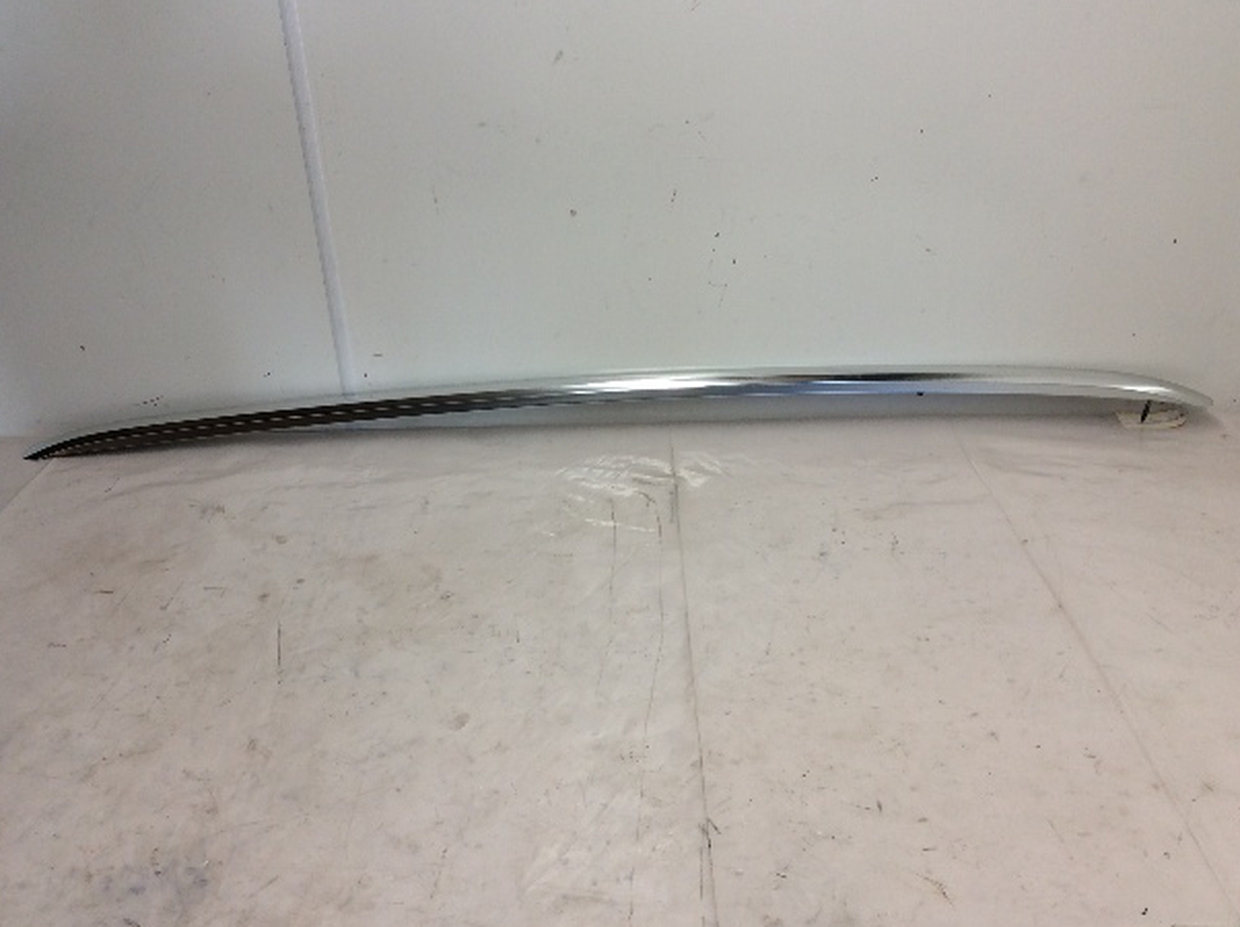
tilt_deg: -25.1
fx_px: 1216
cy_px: 441
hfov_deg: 54.0
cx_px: 599
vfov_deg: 41.7
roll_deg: +3.1
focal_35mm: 34
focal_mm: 3.3
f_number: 2.4
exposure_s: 1/60
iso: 32
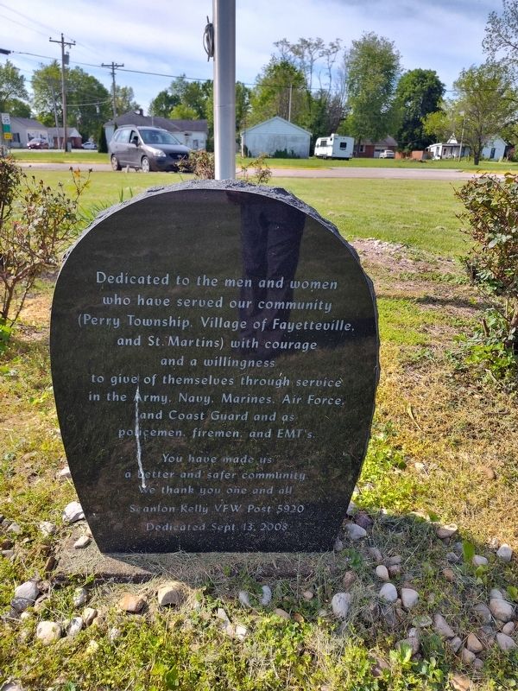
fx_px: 459
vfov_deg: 73.9
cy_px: 346
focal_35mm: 23
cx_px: 259
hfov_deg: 58.9
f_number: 1.8
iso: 100
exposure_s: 1/926
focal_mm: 5.56
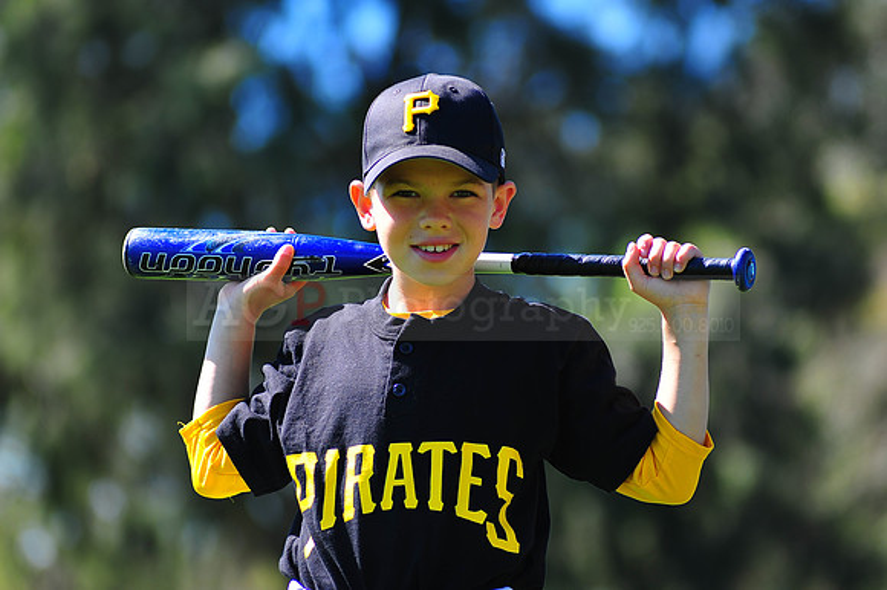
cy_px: 295
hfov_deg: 11.4
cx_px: 444
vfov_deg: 7.6
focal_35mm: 180
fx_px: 4432
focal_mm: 180
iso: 200
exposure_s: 1/640
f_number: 4
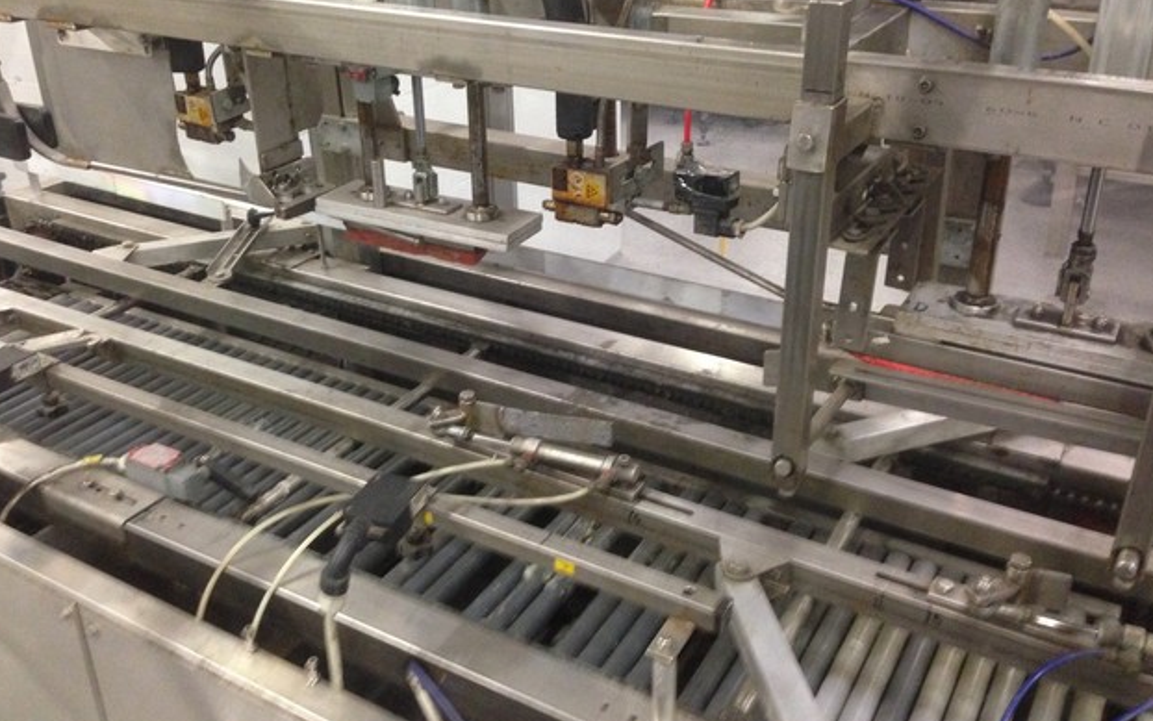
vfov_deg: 35.3
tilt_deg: -25.3
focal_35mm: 36
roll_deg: +3.4
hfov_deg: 54.0
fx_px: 1131
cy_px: 304
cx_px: 573
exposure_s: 1/20
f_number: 2.4
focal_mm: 4.12
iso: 320
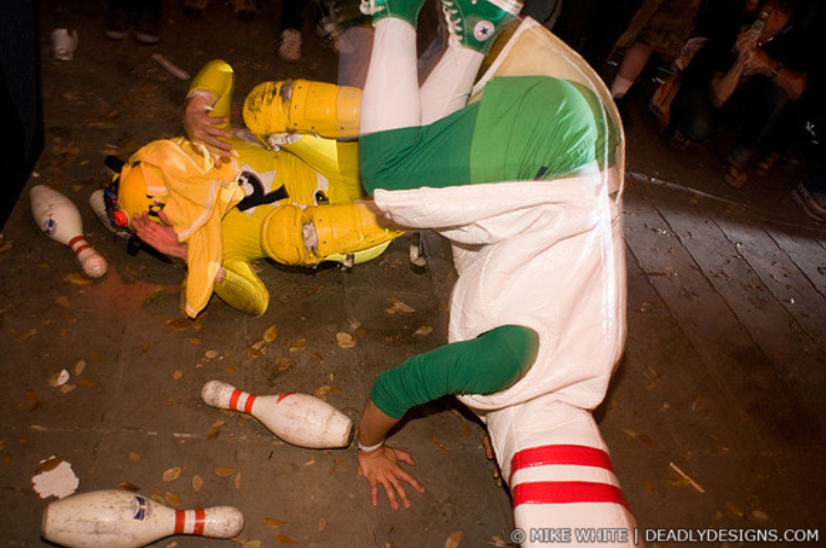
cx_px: 413
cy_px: 274
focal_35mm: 30
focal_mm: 20
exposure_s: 1/40
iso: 800
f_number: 2.8
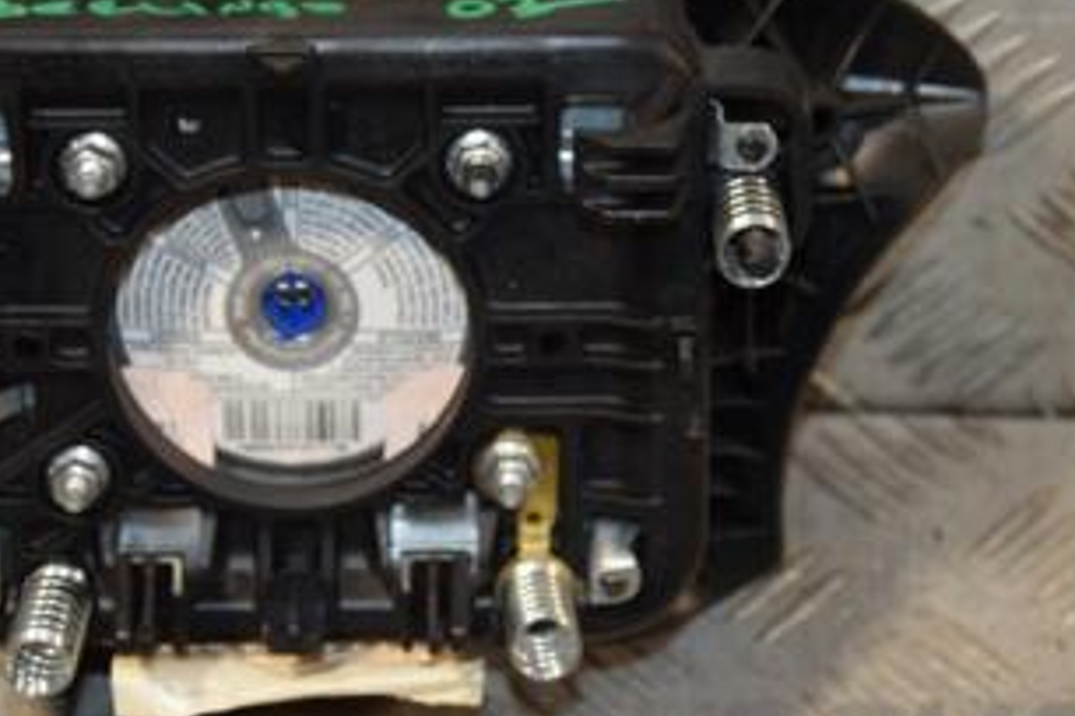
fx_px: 4389
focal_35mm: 147
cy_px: 288
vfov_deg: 9.3
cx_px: 485
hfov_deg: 14.0
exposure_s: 1/160
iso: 800
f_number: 5
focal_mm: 50
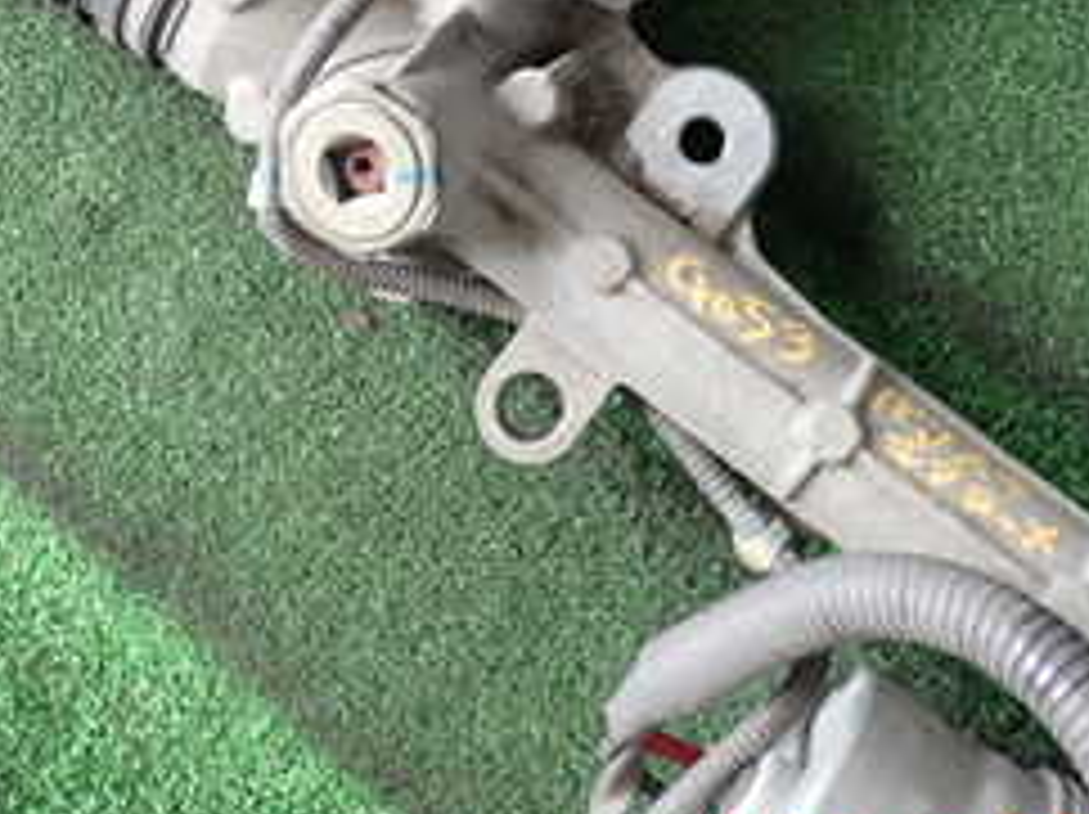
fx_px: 1949
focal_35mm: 62
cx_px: 392
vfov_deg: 22.3
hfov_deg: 31.1
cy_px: -90
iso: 100
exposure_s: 1/60
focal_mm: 4.5
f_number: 2
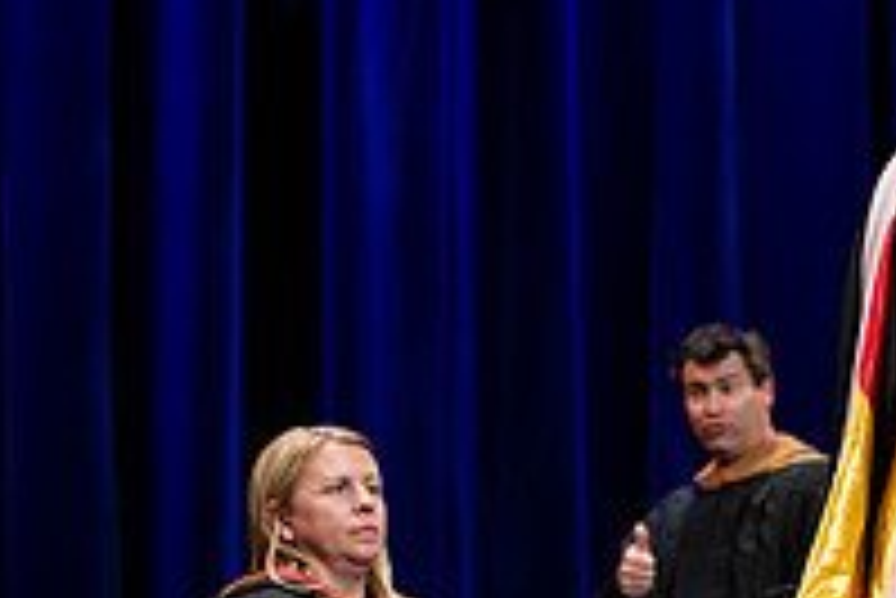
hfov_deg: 10.0
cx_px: 1009
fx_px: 5081
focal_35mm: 204
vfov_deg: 6.7
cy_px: 614
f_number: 2.8
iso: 500
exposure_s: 1/250
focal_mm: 70
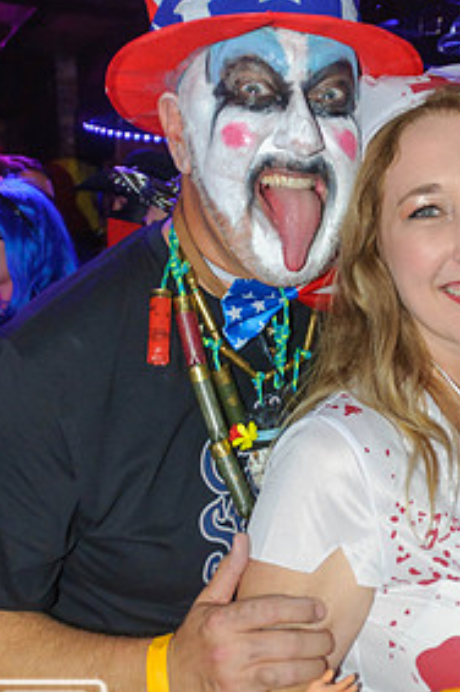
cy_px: 381
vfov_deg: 45.4
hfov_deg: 30.8
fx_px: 826
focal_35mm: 43
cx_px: 312
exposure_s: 1/60
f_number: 3.5
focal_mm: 18
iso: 640
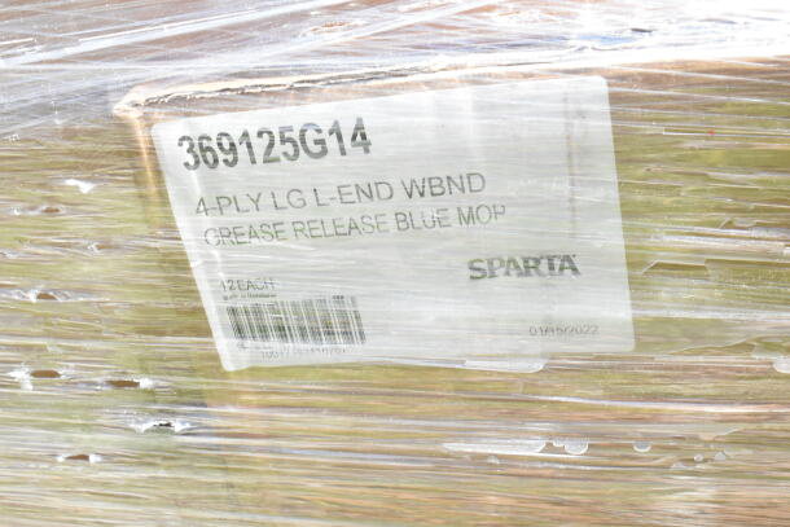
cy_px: 264
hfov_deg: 36.9
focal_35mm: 54
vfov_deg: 25.1
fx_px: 1185
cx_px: 395
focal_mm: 36
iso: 1600
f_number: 10
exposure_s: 1/400
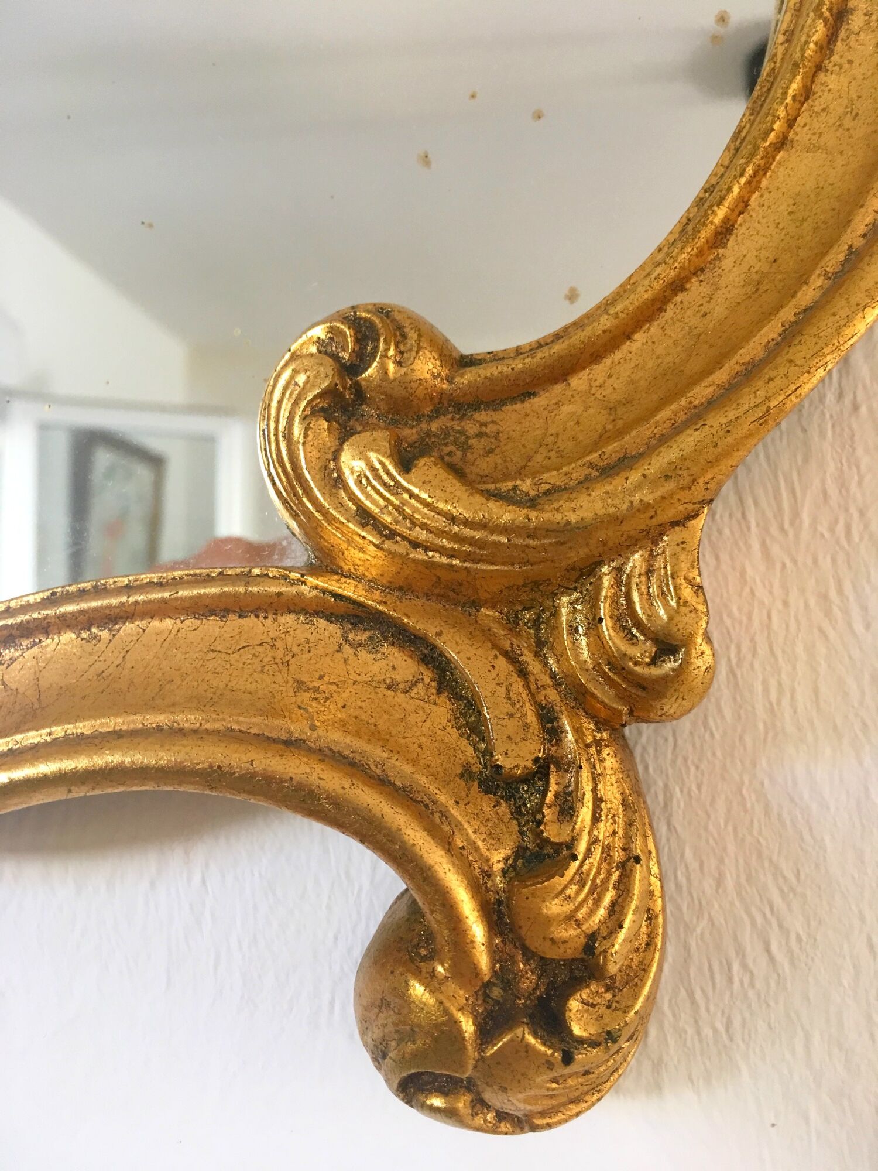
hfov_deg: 48.2
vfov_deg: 61.7
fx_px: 981
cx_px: 439
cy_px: 586
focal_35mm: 29
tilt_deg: +5.8
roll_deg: +0.8
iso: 125
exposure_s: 1/33
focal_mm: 4.15
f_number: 2.2
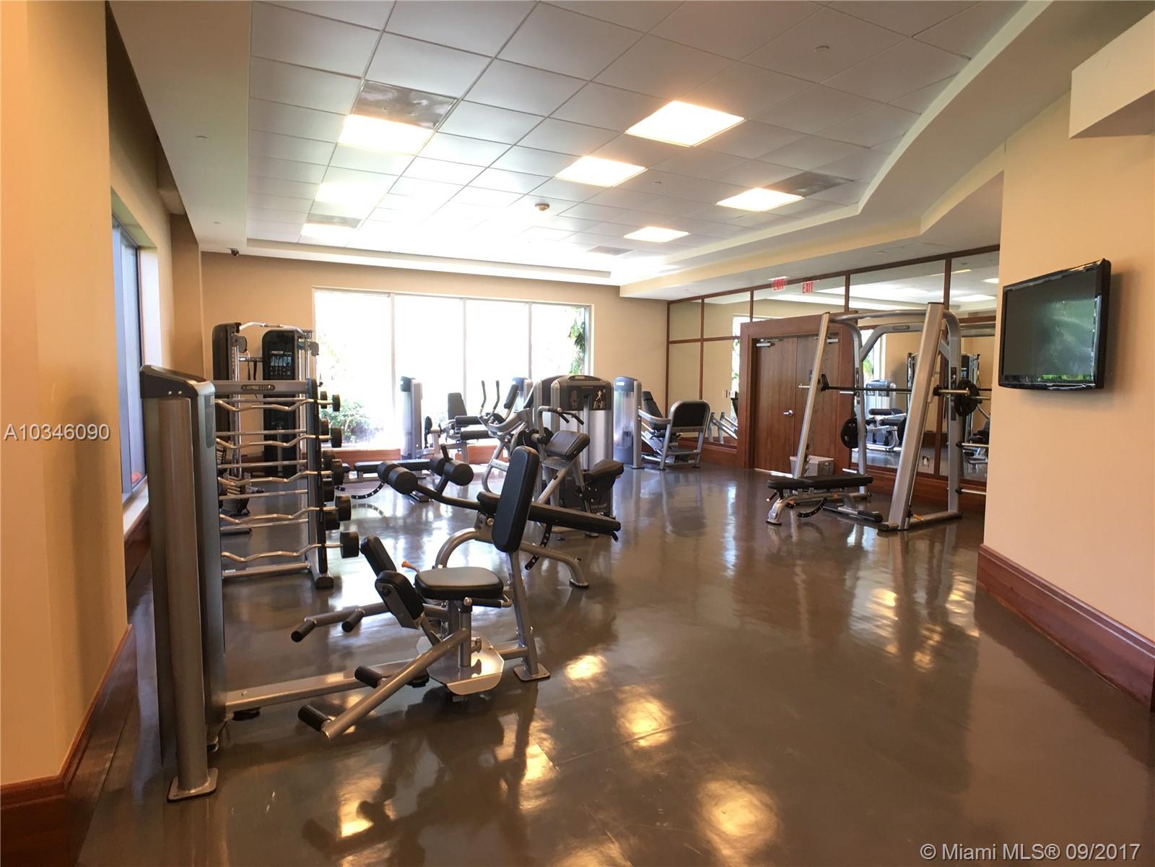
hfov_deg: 61.7
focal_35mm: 29
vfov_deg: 48.2
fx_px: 968
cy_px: 434
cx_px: 578
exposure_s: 1/15
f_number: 2.2
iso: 32
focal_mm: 4.15
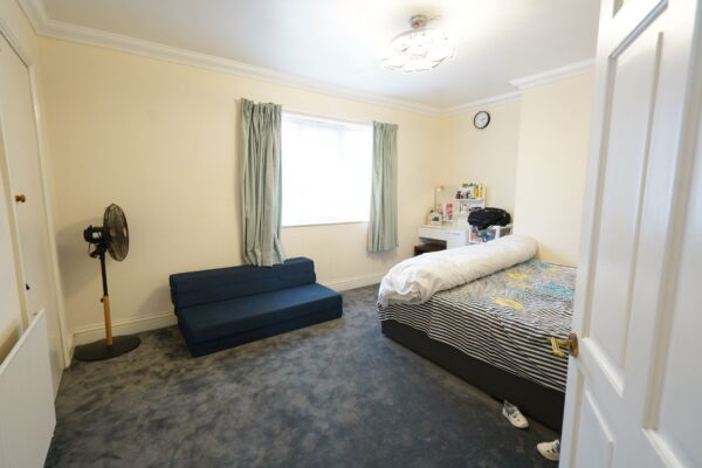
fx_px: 312
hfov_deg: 96.7
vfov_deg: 73.7
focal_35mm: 16
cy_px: 234
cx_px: 351
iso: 400
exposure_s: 1/20
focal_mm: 16
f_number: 5
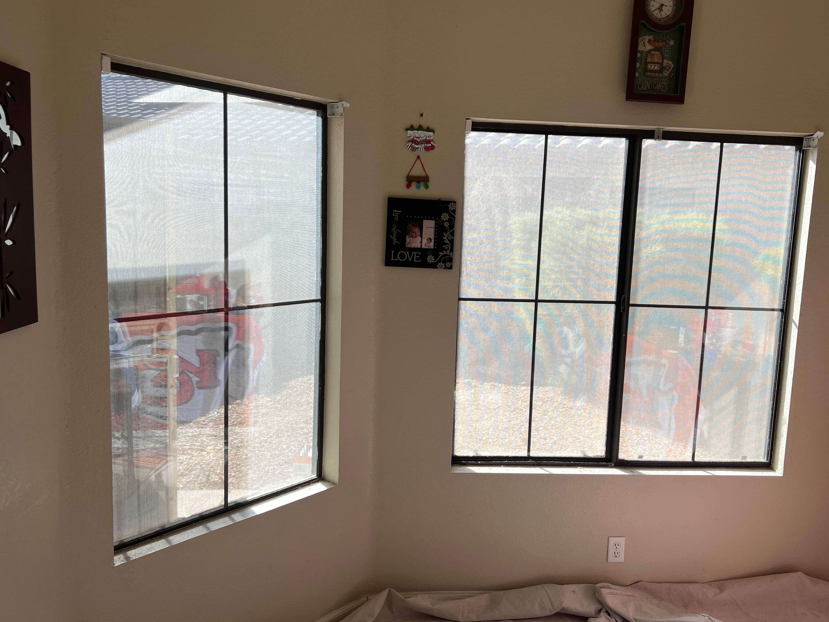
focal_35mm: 28
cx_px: 439
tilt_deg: -10.1
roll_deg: -3.0
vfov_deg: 49.7
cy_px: 296
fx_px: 671
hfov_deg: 63.4
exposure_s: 1/174
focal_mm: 5.7
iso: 40
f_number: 1.5
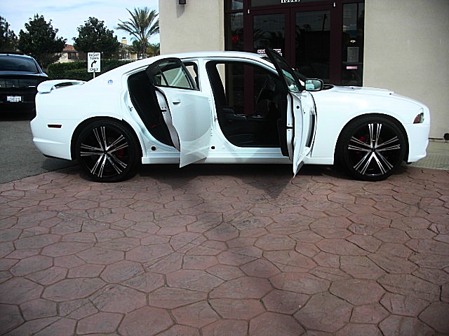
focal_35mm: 36
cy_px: 168
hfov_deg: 51.4
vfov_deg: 39.7
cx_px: 224
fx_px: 467
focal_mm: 6.3
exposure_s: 1/800
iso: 50
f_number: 2.8
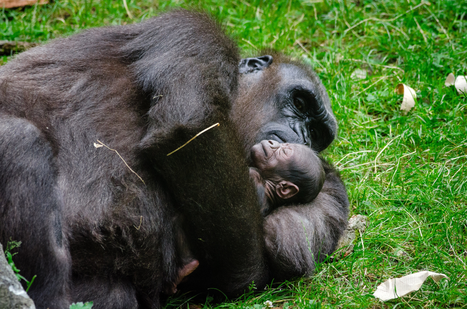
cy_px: 154
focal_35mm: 450
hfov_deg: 4.6
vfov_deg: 3.0
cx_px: 234
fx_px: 5825
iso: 1600
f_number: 5.6
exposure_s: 1/1250
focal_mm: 300
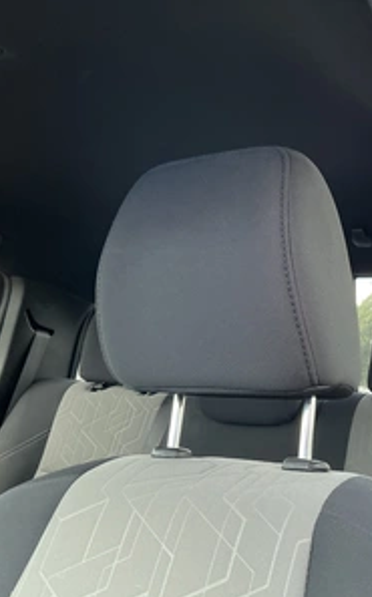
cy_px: 300
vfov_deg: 49.3
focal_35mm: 40
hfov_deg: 31.2
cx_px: 288
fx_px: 650
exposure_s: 1/107
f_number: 1.8
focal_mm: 3
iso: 64
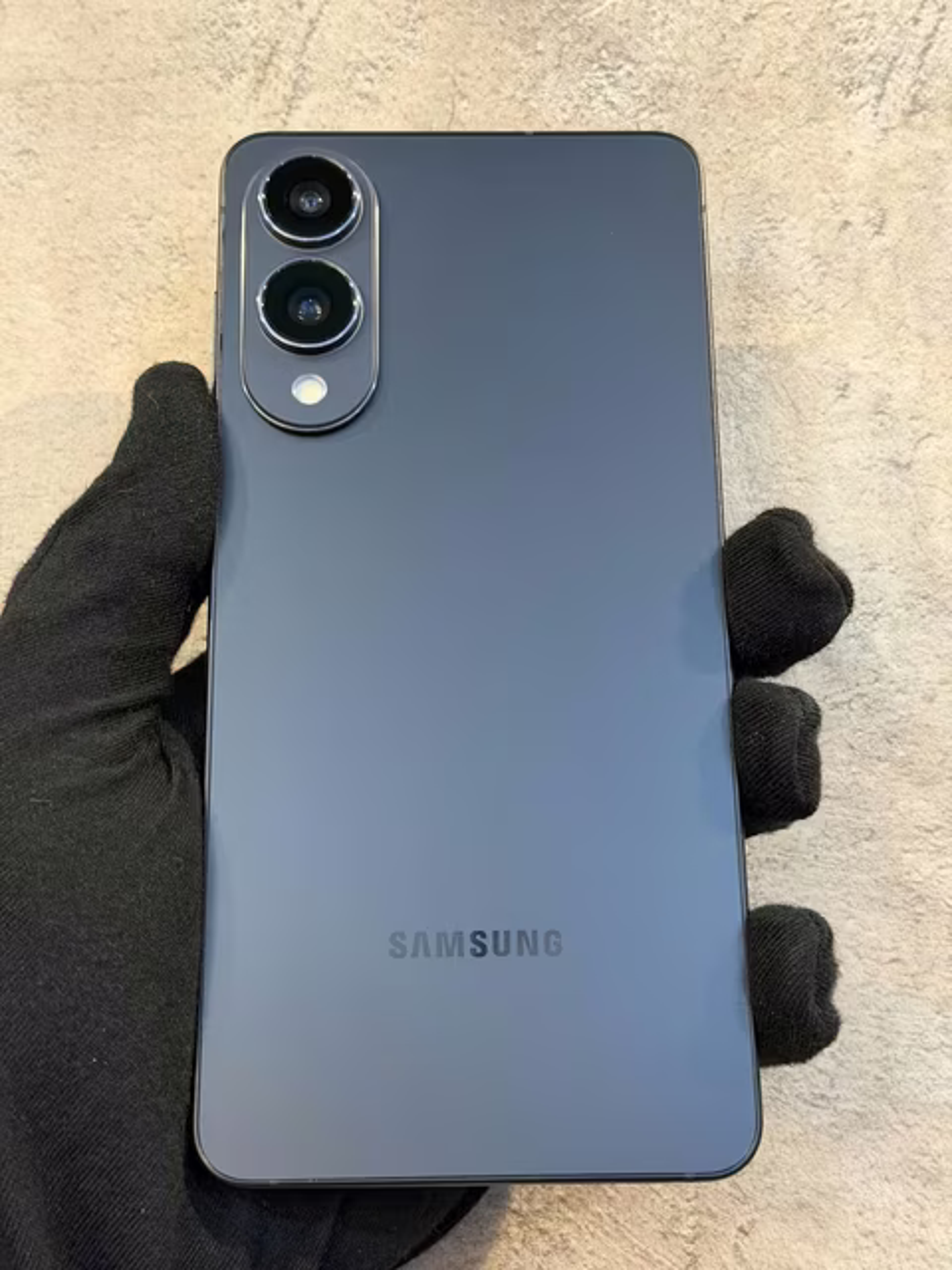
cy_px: 635
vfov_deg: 39.7
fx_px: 1760
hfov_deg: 30.3
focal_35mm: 48
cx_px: 476
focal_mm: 6.76
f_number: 1.78
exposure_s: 1/50
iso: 250
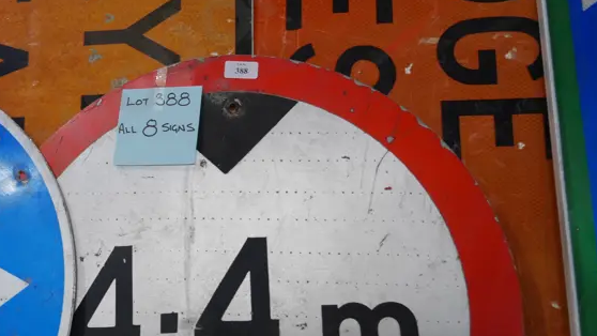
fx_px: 1013
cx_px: 97
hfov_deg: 31.7
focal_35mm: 64
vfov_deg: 18.8
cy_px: 115
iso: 250
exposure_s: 1/60
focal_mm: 16
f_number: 3.6
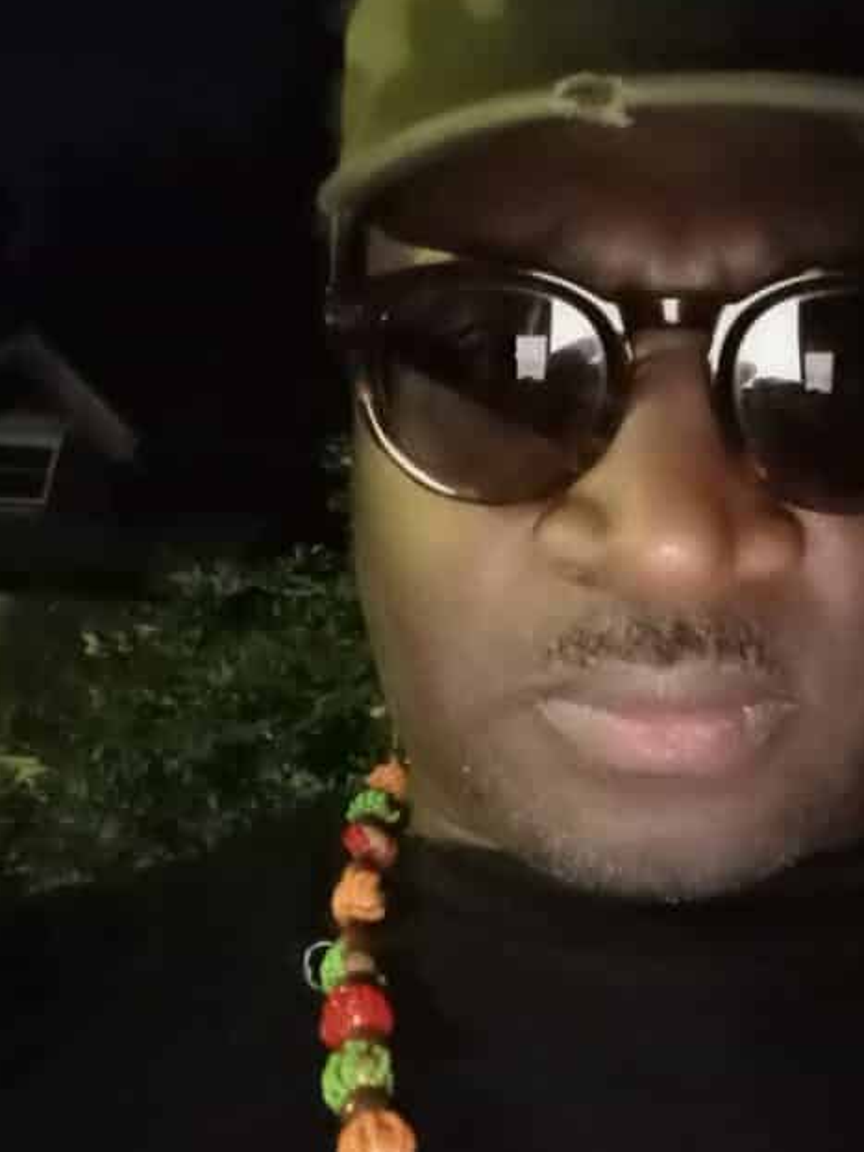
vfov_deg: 41.2
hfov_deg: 31.3
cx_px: 577
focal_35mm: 46
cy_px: 542
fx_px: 1531
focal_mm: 2.75
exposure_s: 1/10
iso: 6287
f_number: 2
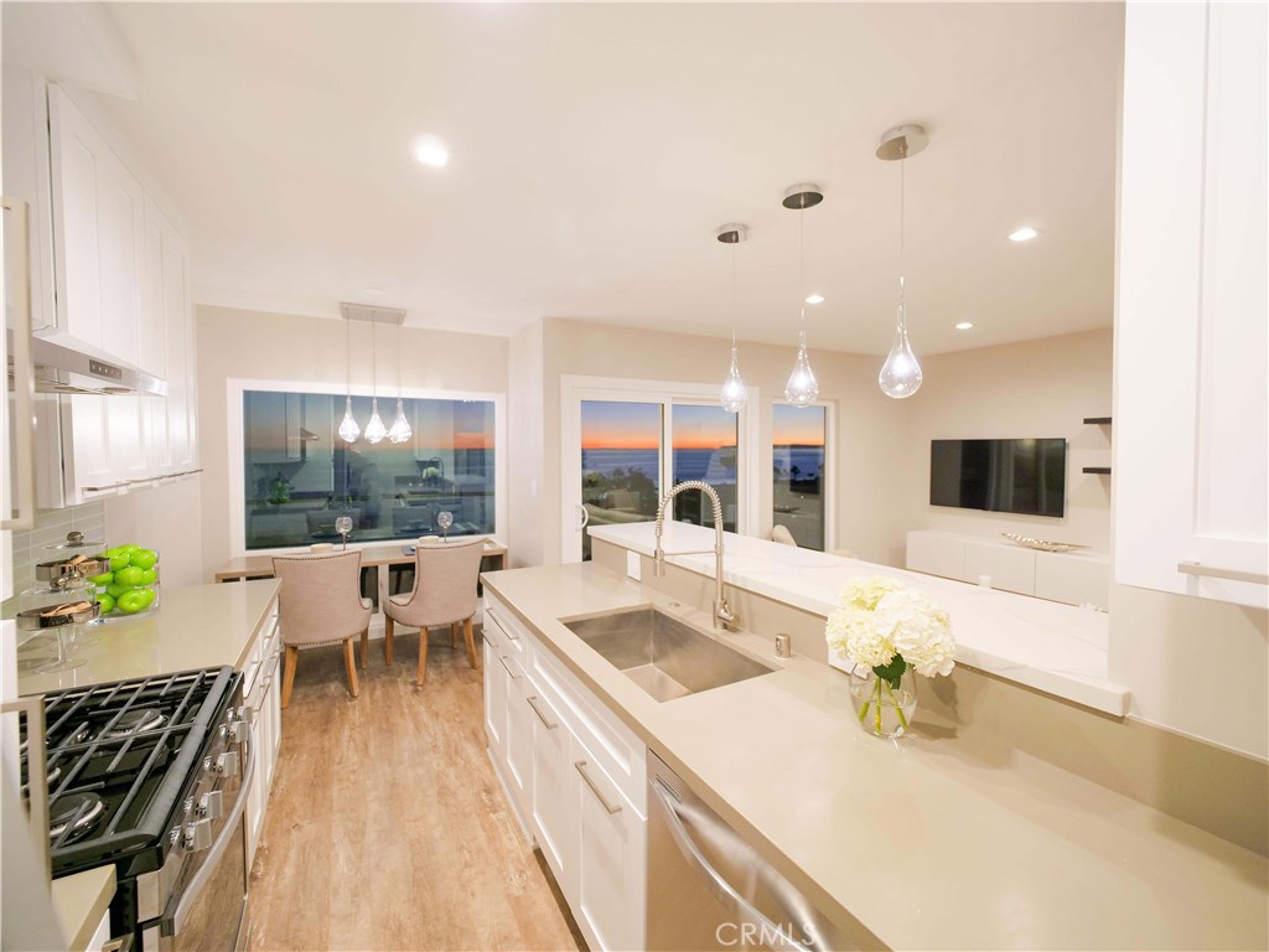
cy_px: 476
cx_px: 634
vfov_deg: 85.7
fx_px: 513
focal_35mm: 14
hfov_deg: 102.1
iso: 200
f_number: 2.8
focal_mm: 7
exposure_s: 1/30
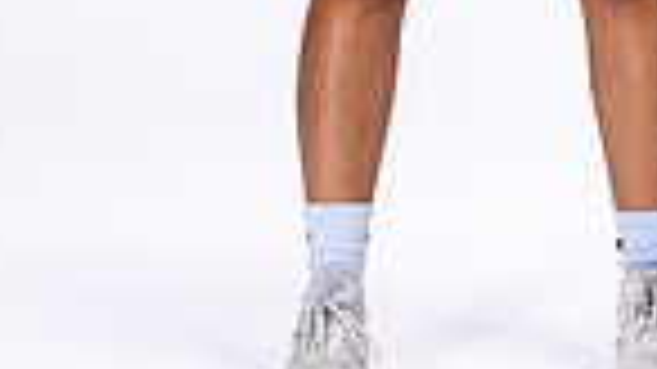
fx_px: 5782
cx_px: 428
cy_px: -518
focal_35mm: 332
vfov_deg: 3.6
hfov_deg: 6.5
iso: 400
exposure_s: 1/250
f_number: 5.6
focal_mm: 103
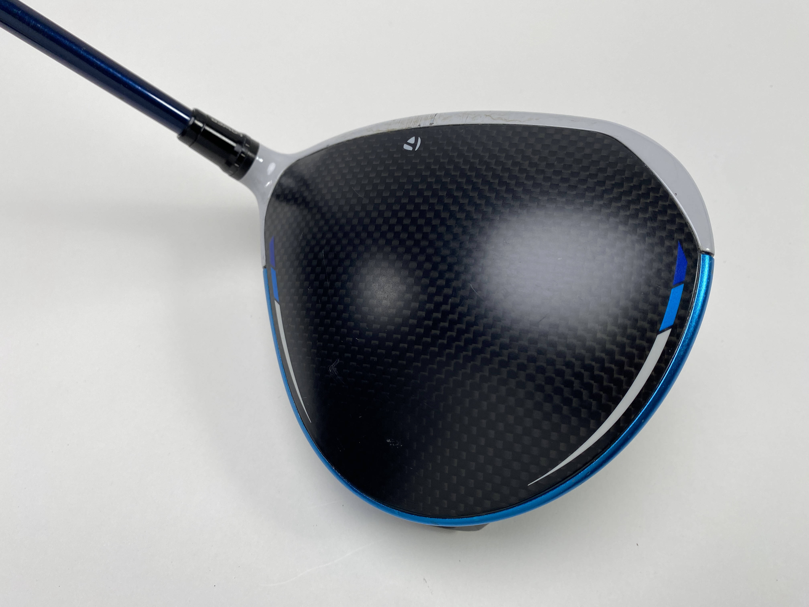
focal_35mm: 26
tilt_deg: -64.3
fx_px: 608
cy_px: 304
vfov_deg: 53.1
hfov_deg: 67.3
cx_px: 404
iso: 32
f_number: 1.8
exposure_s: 1/297
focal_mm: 4.25
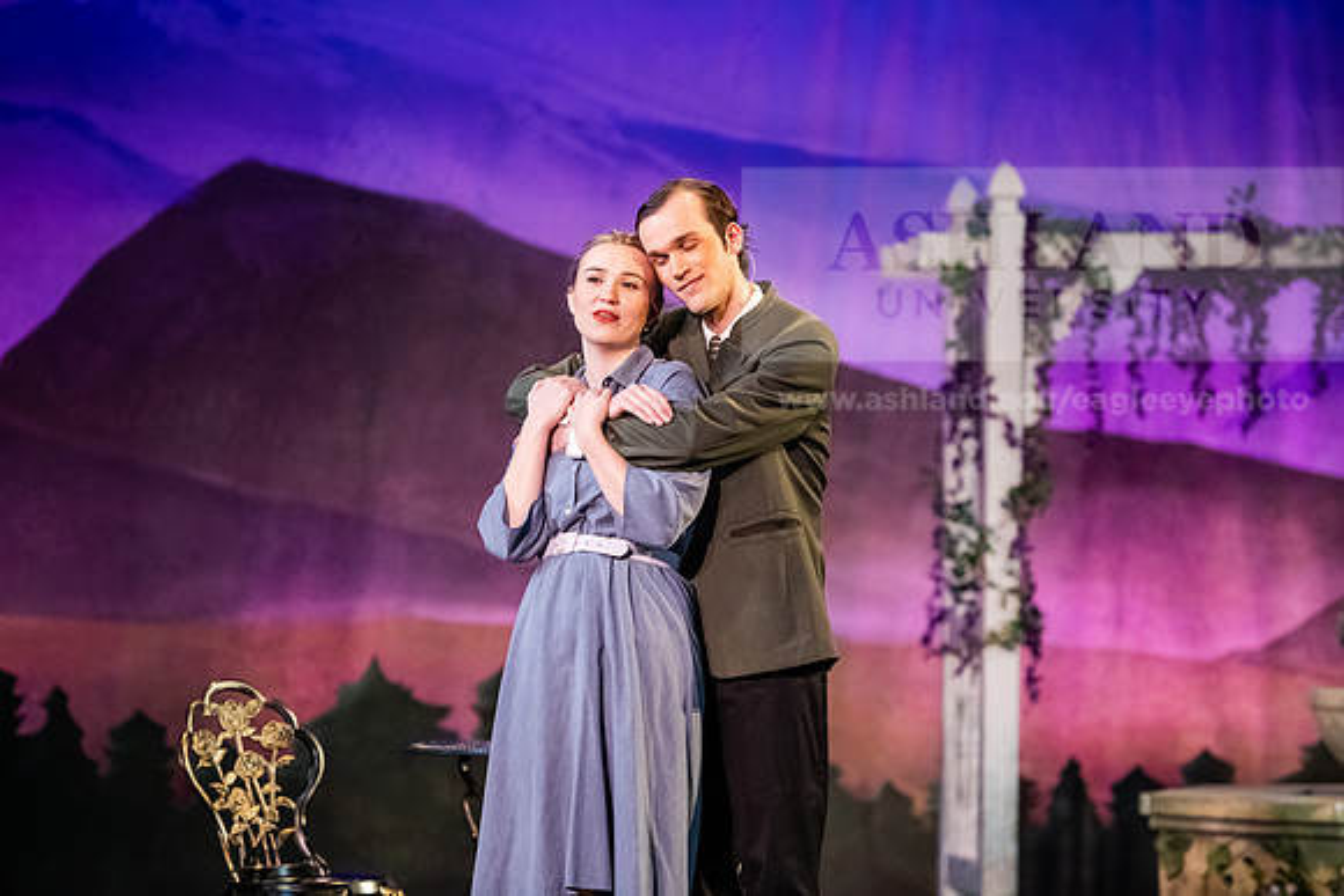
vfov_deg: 9.2
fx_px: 5601
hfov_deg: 13.7
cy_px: 448
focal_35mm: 150
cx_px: 672
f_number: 3.2
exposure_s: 1/320
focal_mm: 150
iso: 5000
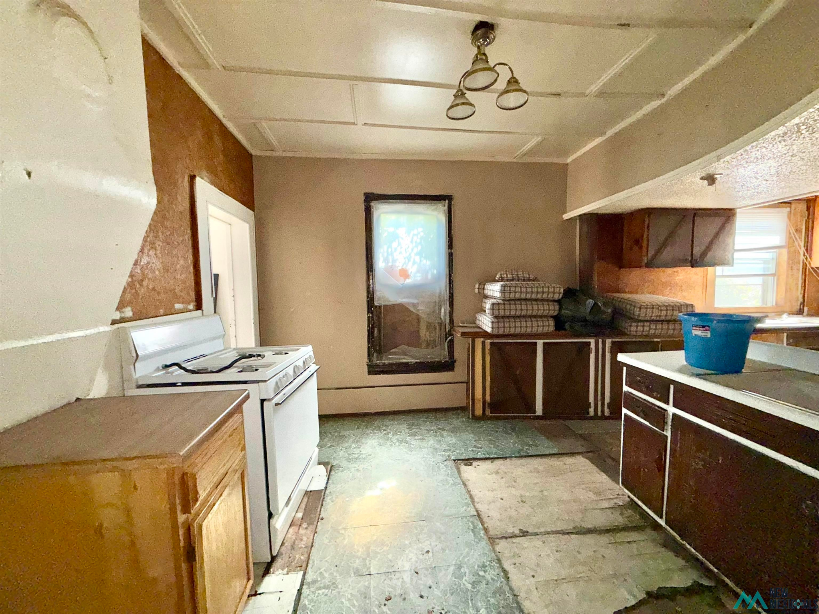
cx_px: 410
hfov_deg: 102.1
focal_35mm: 14
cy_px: 307
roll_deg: +1.3
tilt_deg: -3.6
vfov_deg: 85.7
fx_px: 331
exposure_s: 1/122
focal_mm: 2.22
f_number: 2.2
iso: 50
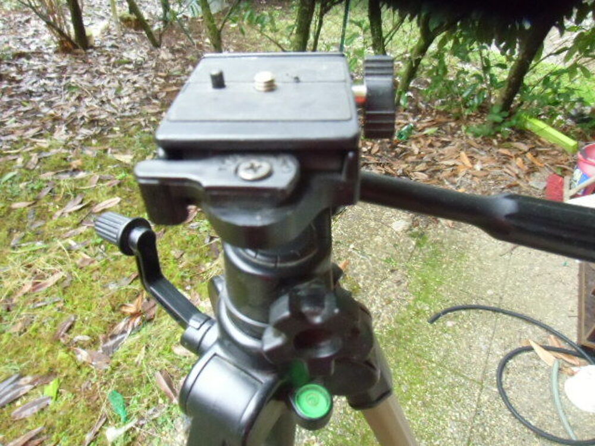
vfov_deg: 56.8
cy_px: 223
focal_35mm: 24
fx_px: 413
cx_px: 298
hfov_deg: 71.6
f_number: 3
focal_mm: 4.24
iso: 800
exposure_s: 1/50
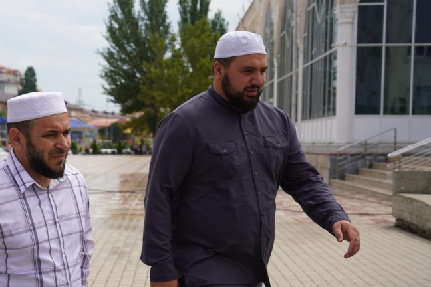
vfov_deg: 20.0
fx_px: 814
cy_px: 161
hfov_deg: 29.4
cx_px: 136
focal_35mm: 68
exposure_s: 1/640
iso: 100
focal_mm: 43
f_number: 4.5
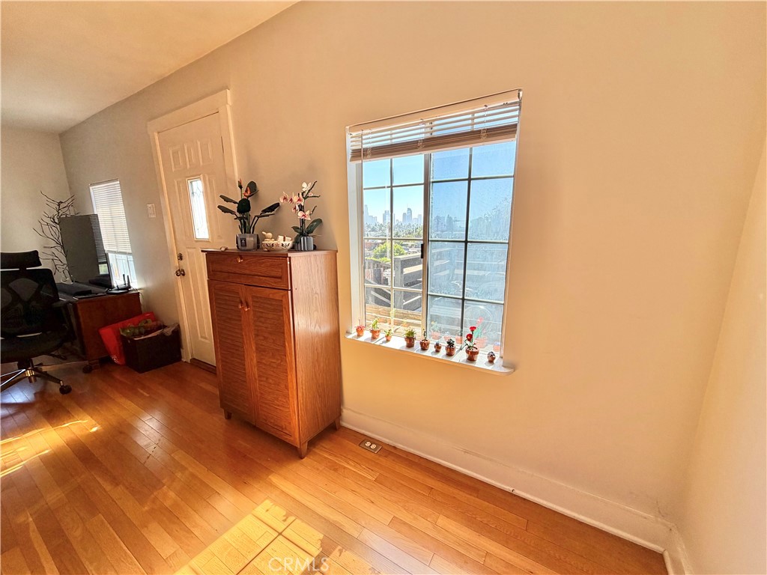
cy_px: 288
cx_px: 384
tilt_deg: -10.8
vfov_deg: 85.7
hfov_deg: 102.1
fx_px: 310
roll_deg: +0.6
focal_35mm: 14
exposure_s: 1/121
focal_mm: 2.22
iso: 64
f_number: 2.2
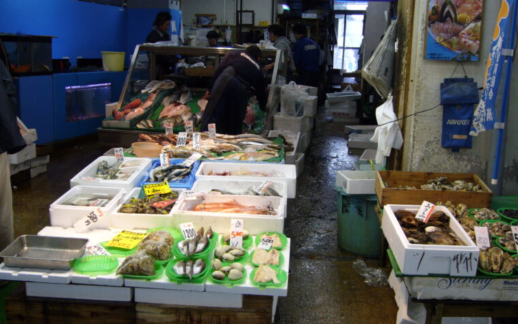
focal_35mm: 43
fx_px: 607
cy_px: 176
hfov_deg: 46.2
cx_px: 261
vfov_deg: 29.8
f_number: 3
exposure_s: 1/20
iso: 100
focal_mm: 6.6
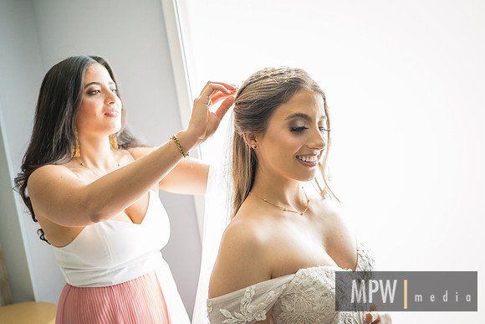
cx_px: 242
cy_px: 162
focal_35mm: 35
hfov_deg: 54.4
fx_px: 472
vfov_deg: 37.9
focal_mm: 35
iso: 400
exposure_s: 1/125
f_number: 2.8
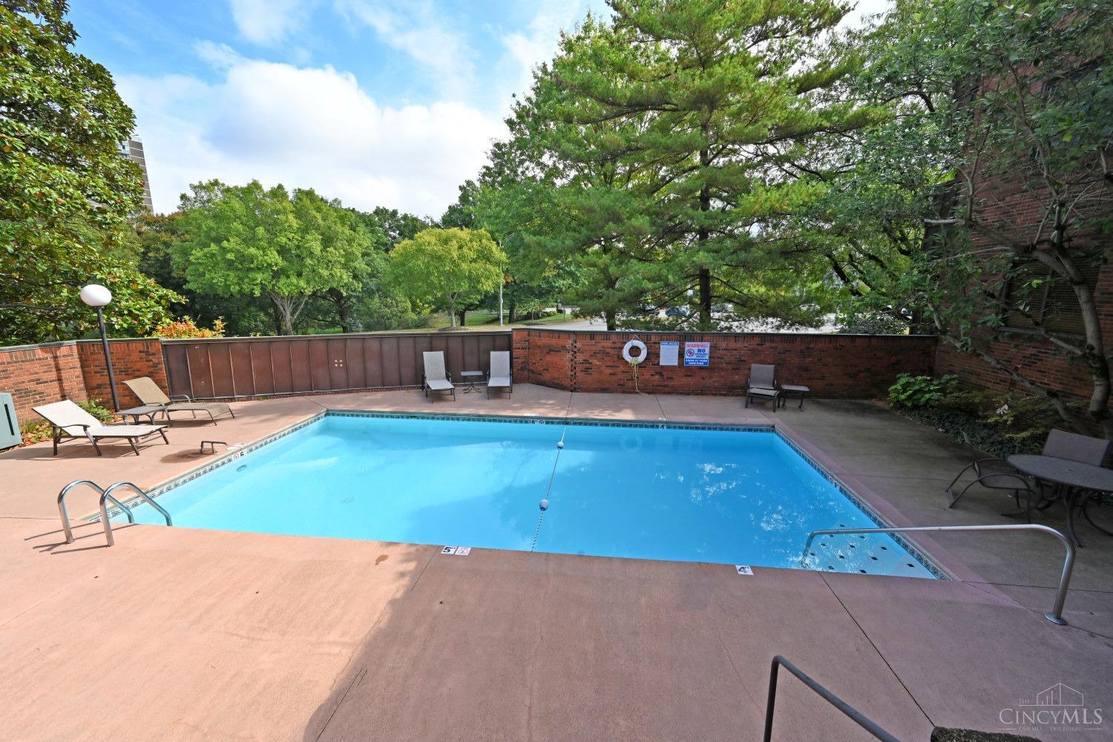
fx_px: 433
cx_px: 556
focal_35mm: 14
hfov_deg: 104.3
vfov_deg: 81.2
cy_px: 371
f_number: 11
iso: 250
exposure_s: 1/200
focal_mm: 14
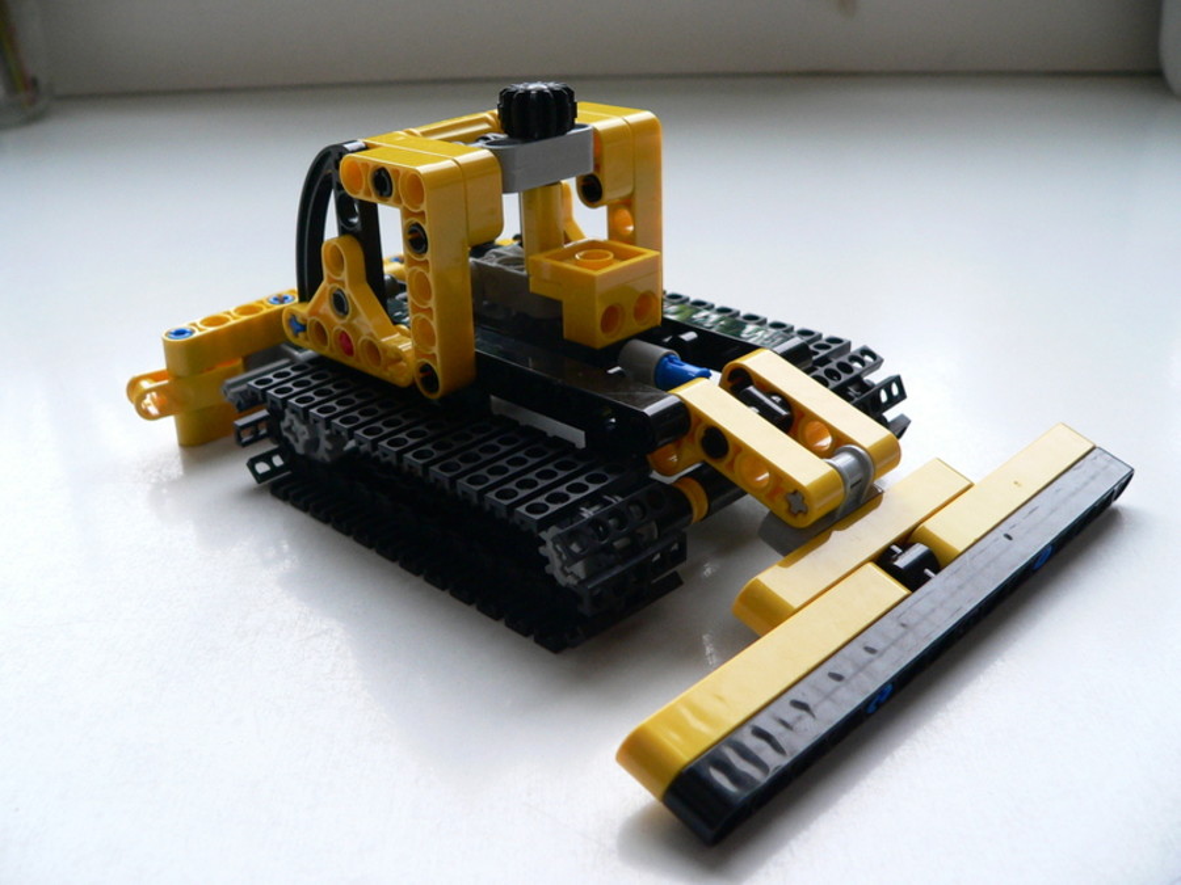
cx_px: 590
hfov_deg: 51.4
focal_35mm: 36
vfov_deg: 39.7
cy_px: 442
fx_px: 1228
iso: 200
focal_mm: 6
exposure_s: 1/25
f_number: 2.8
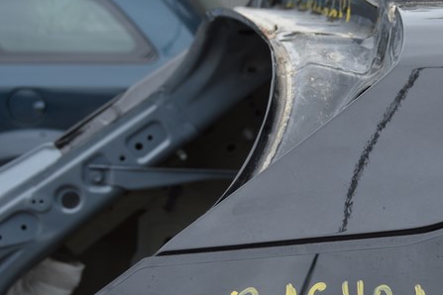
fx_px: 1267
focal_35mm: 103
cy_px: 233
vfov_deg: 13.2
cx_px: 460
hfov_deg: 19.2
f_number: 5.6
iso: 140
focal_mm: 30
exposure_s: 1/125
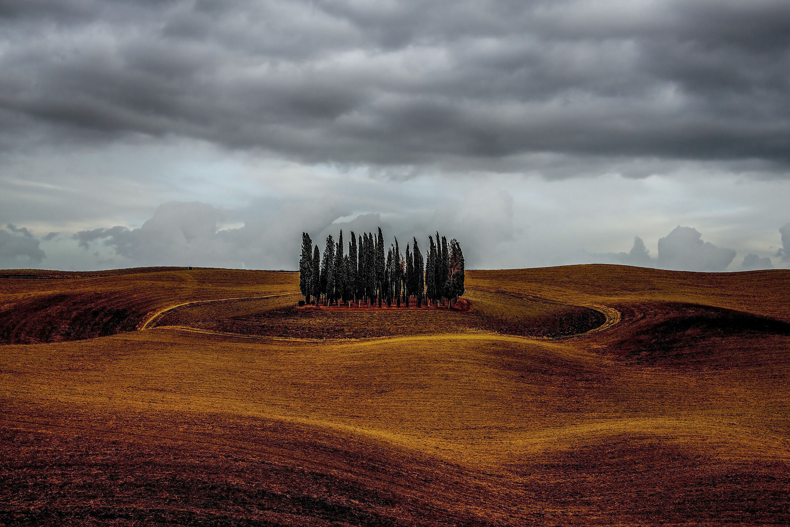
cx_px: 423
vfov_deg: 24.6
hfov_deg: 36.2
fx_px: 1207
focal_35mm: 55
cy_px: 267
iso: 200
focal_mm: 50
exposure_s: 1/60
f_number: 8
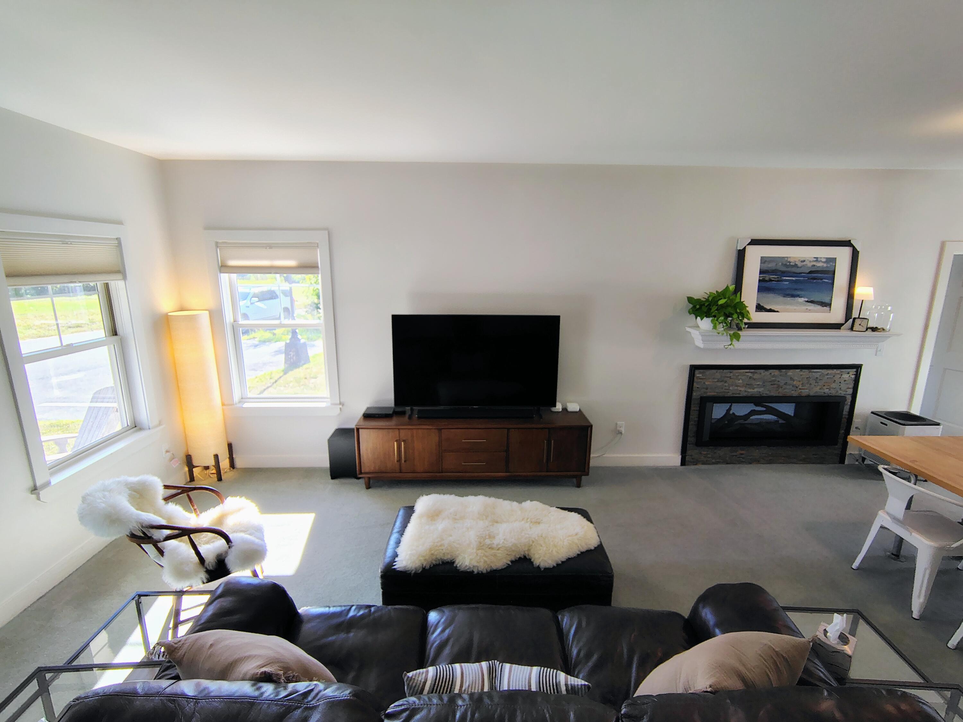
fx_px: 445
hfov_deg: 94.5
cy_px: 361
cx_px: 482
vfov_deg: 78.1
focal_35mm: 16
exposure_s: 1/60
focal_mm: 2.13
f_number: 2.2
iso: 239
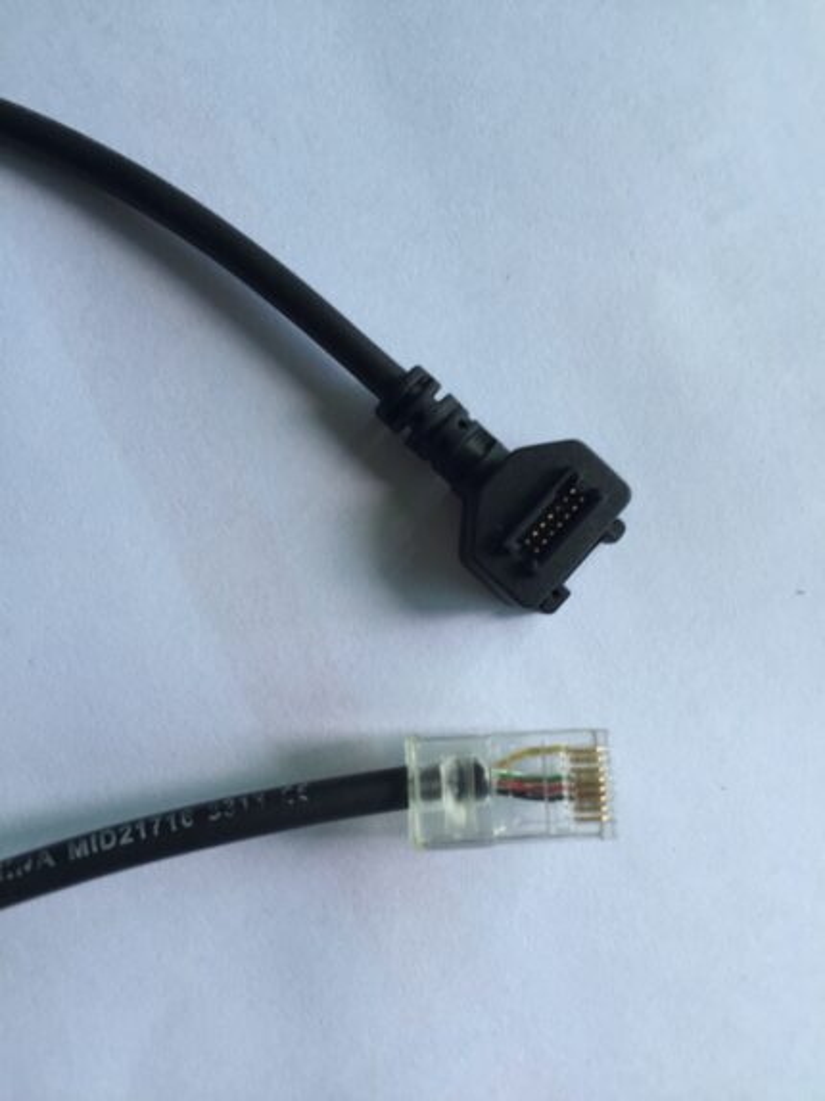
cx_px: 412
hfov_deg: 48.2
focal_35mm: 29
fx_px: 922
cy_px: 550
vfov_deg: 61.7
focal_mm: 4.15
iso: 40
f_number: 2.2
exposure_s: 1/120
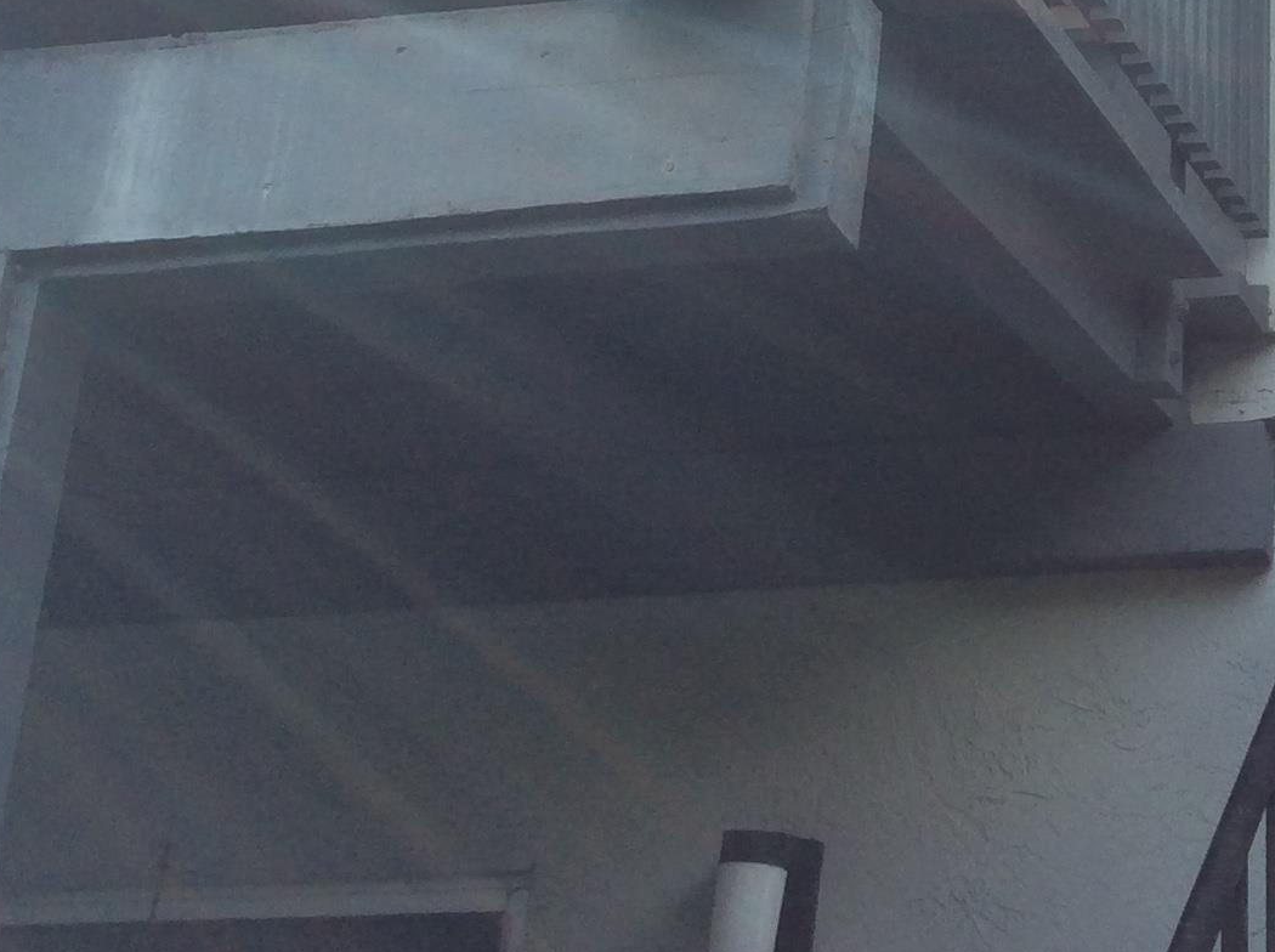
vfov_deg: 17.8
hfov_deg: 23.7
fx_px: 2905
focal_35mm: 79
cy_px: -141
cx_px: 1265
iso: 32
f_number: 2.4
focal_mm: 3.3
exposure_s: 1/180
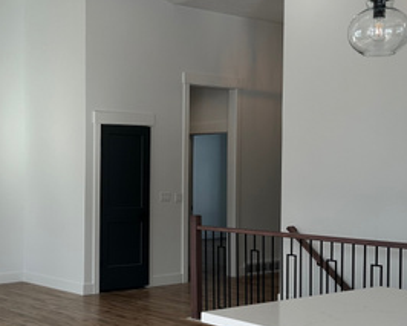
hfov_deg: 30.5
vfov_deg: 25.0
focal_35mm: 61
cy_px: 188
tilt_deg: -1.5
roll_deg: -0.2
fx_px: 735
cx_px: 104
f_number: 1.5
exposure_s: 1/611
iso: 50
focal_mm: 5.7
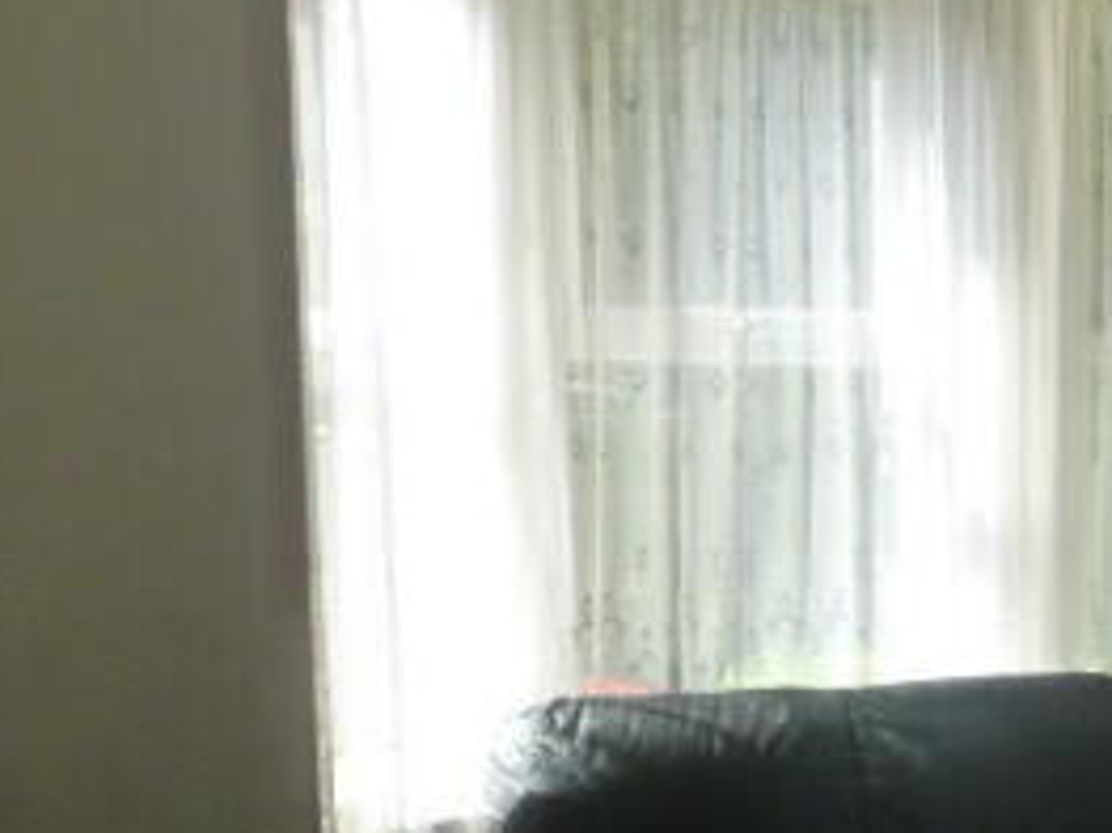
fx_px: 1991
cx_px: 1135
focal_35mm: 62
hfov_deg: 29.0
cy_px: 700
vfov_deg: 23.2
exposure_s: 1/80
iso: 160
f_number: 3.3
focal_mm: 5
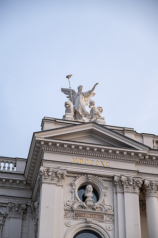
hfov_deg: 18.2
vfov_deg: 27.0
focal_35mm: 75
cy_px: 119
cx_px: 79
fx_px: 494
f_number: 2.8
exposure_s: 1/140
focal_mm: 50
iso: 160
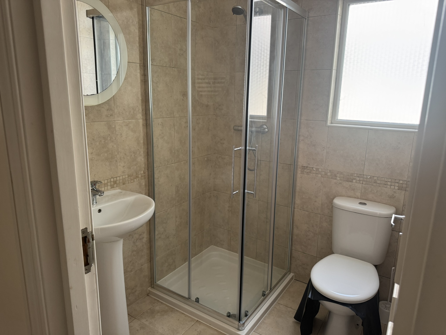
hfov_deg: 71.6
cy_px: 168
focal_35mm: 24
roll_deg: -0.9
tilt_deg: -12.6
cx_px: 223
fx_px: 309
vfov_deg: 56.8
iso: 200
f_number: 1.78
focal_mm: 6.76
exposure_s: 1/96
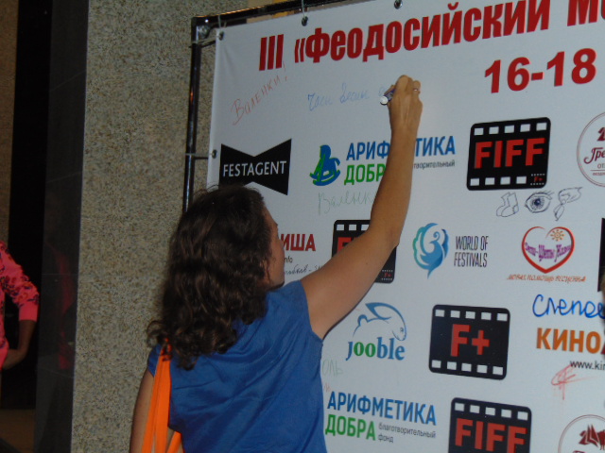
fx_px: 1241
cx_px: 302
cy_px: 226
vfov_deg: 20.7
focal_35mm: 71
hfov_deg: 27.4
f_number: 3.7
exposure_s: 1/60
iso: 200
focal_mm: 12.8
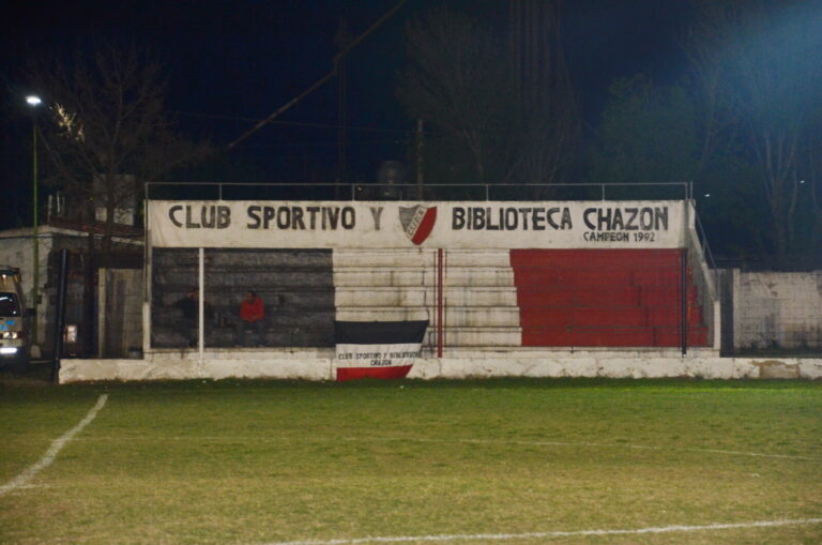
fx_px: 2735
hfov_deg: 17.1
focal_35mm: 120
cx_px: 411
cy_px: 272
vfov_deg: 11.4
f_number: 5.3
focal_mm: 80
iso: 800
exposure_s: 1/60
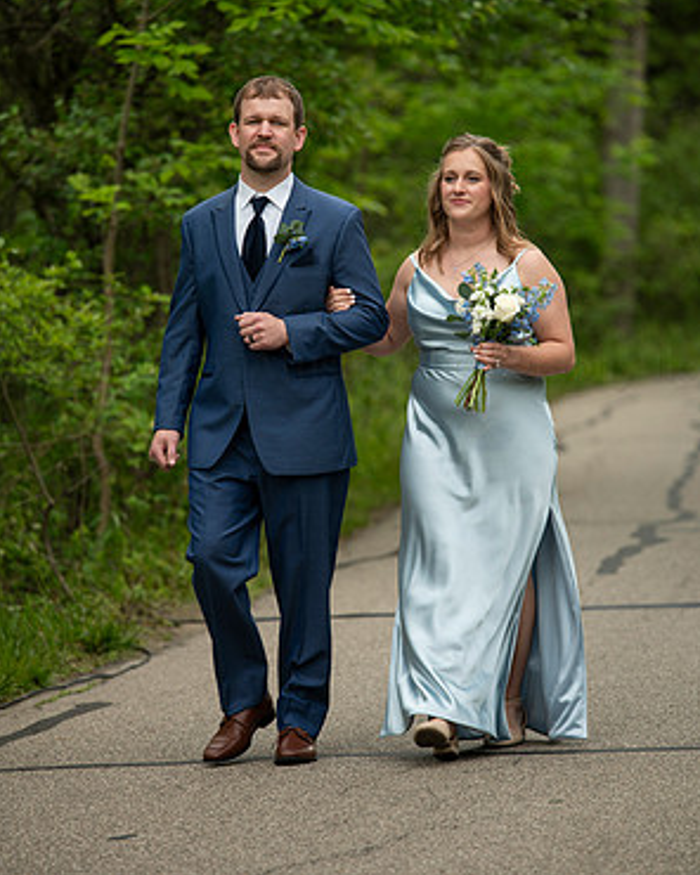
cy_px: 345
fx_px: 5904
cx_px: 351
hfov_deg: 6.8
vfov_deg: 8.5
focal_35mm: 228
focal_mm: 200
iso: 320
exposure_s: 1/200
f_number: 3.5
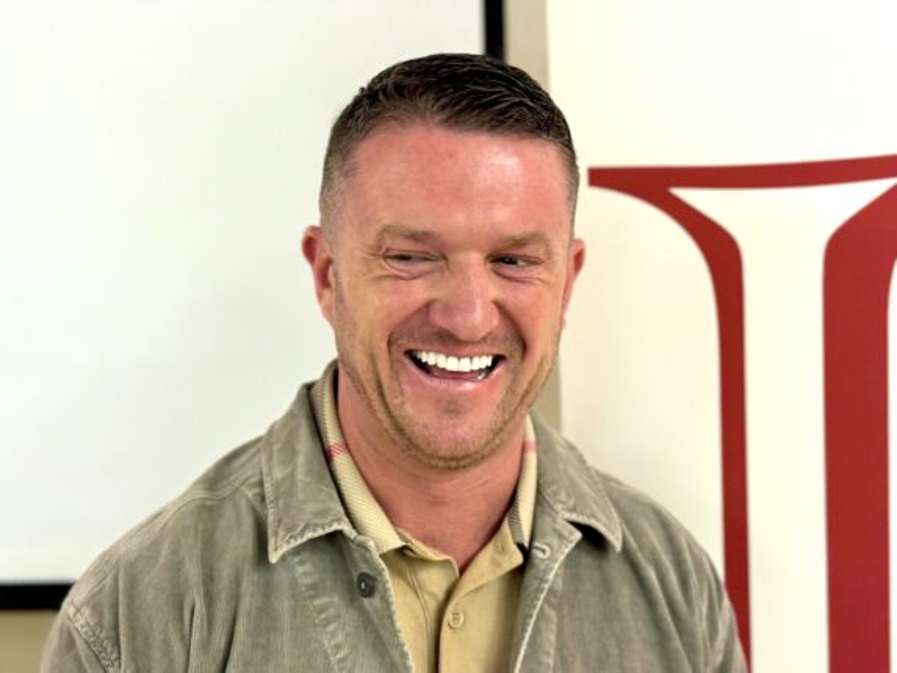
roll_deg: +1.9
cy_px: 336
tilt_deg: -6.7
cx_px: 448
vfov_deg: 30.3
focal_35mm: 48
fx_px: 1244
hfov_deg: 39.6
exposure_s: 1/33
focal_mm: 6.76
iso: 400
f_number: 1.78
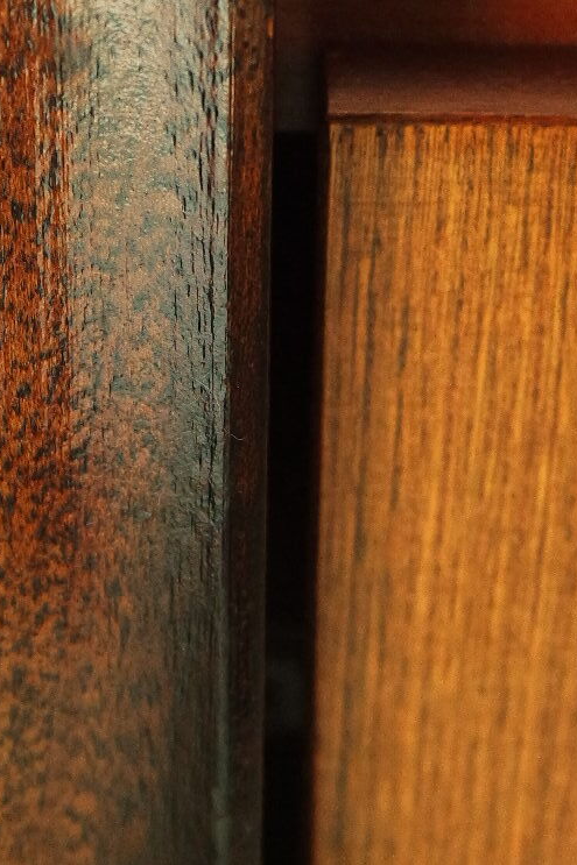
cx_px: 207
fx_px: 2573
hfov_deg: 12.8
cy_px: 149
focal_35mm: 107
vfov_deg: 18.9
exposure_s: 1/100
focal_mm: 30
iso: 1600
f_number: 6.3
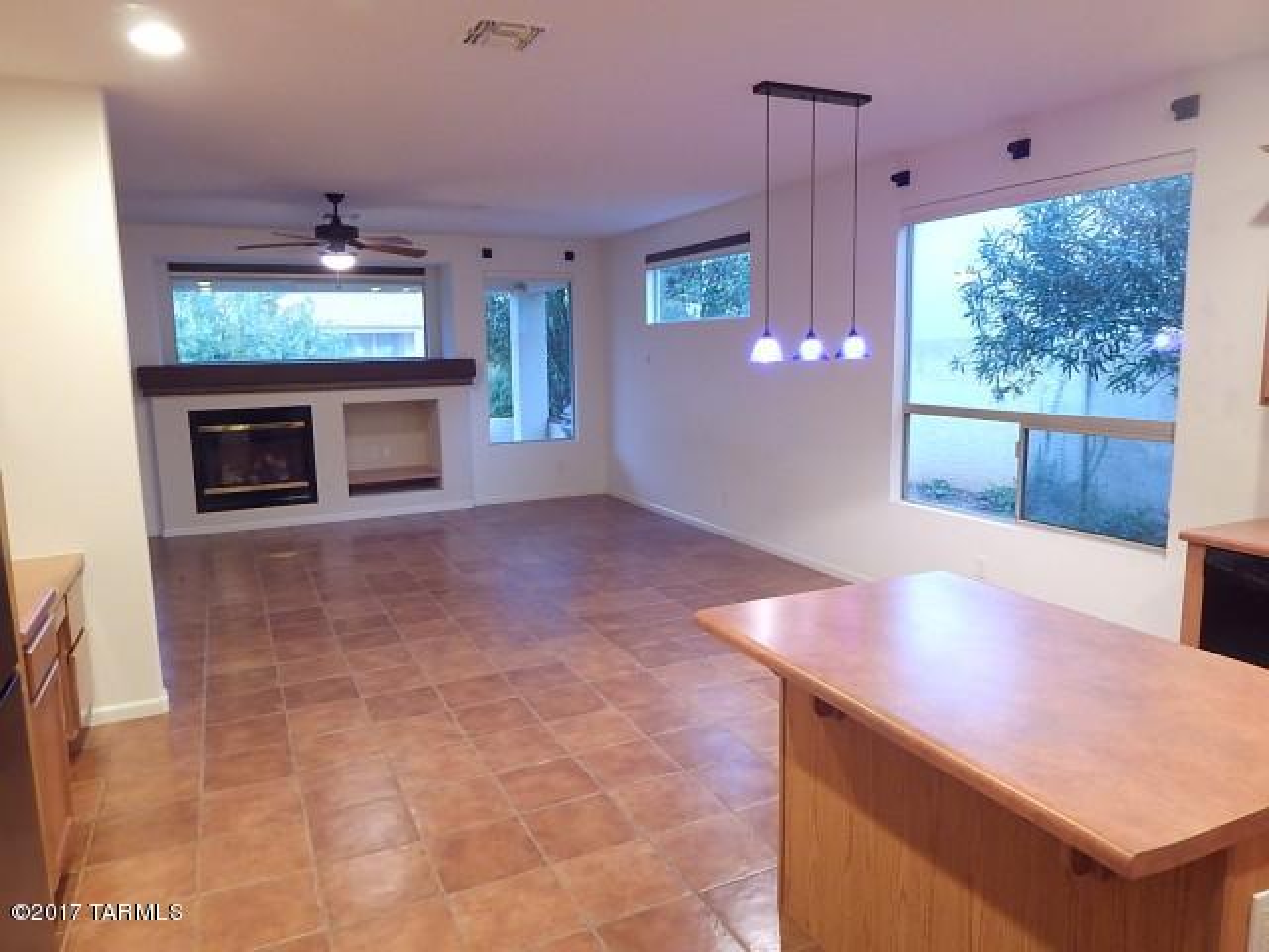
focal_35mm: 22
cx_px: 634
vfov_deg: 61.1
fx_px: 807
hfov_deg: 76.4
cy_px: 476
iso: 400
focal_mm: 4
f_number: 3
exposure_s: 1/13
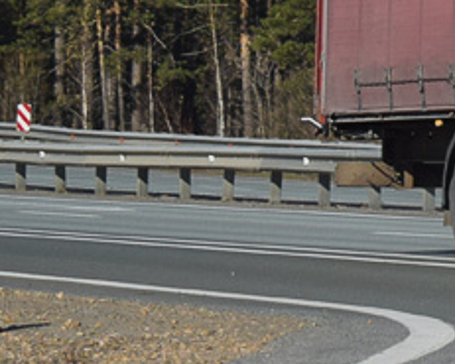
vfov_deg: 3.8
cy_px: -252
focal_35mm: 401
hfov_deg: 4.7
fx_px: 5408
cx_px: 1089
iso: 200
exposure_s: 1/1600
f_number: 7.1
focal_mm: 55
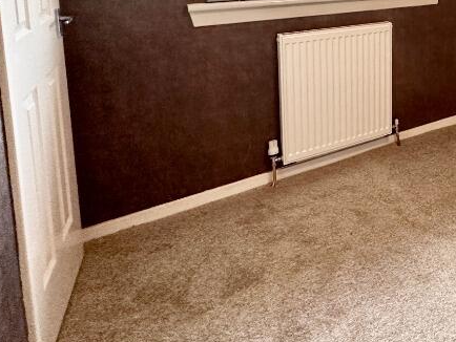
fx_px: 435
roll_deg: -1.4
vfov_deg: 37.3
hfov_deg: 41.5
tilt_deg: -7.1
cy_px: -17
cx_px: 523
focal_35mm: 33
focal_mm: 2.22
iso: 320
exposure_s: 1/99
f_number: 2.2
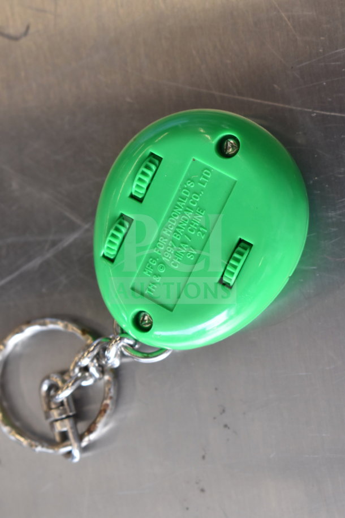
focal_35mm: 82
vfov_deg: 24.6
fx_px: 1186
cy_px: 259
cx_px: 172
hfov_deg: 16.6
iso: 800
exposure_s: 1/100
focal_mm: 55
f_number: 5.6
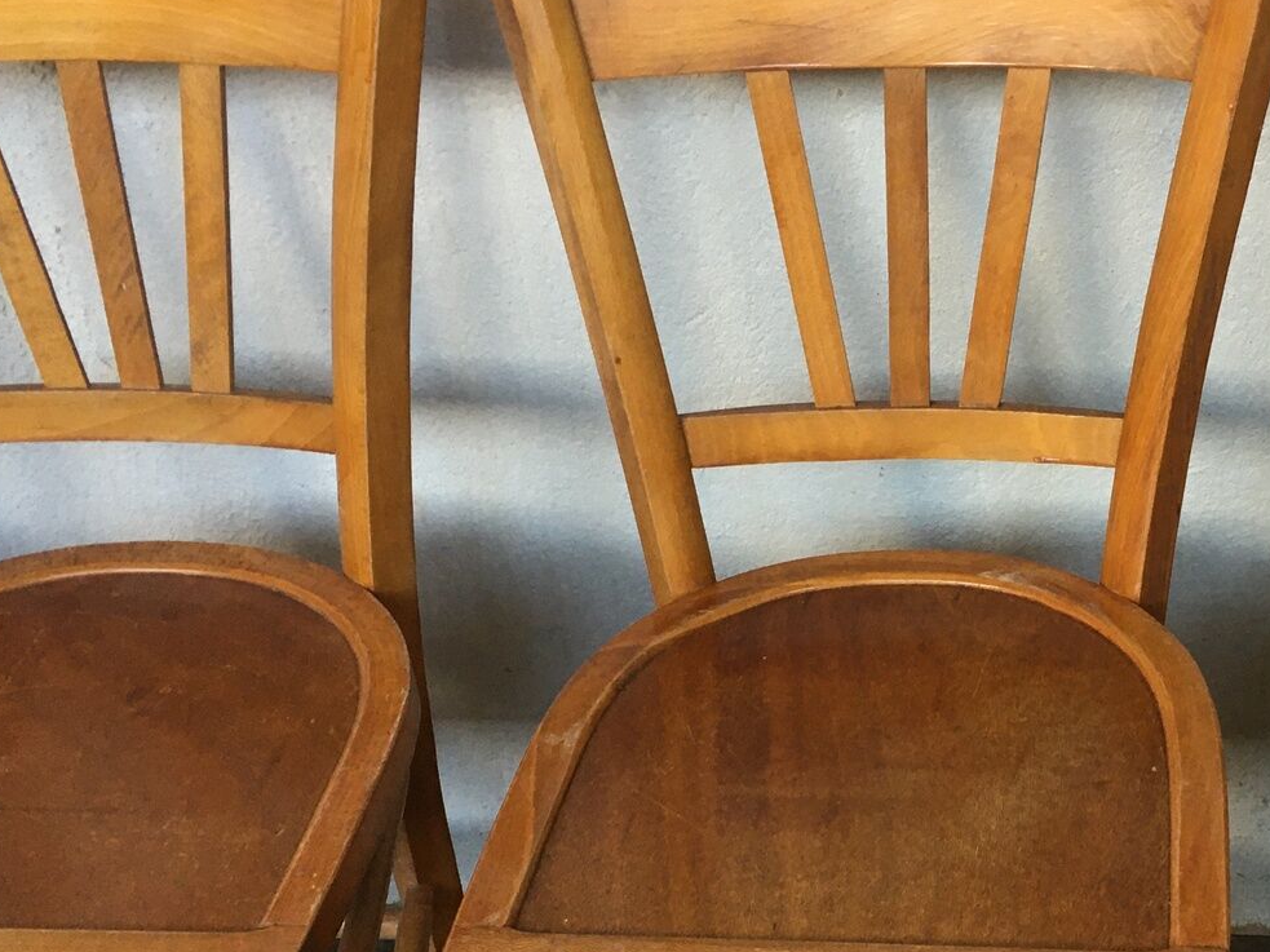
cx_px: 1046
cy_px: 725
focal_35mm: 59
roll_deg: +0.5
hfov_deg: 31.7
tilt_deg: -37.4
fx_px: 2164
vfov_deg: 24.5
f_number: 2.2
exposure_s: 1/33
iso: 50
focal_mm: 4.15
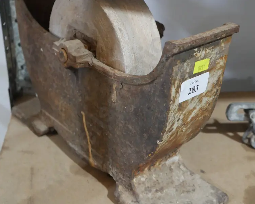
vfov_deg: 28.6
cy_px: 85
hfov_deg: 35.4
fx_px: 400
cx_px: 128
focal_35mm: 53
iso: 1250
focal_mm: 20
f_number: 4.4
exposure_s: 1/60
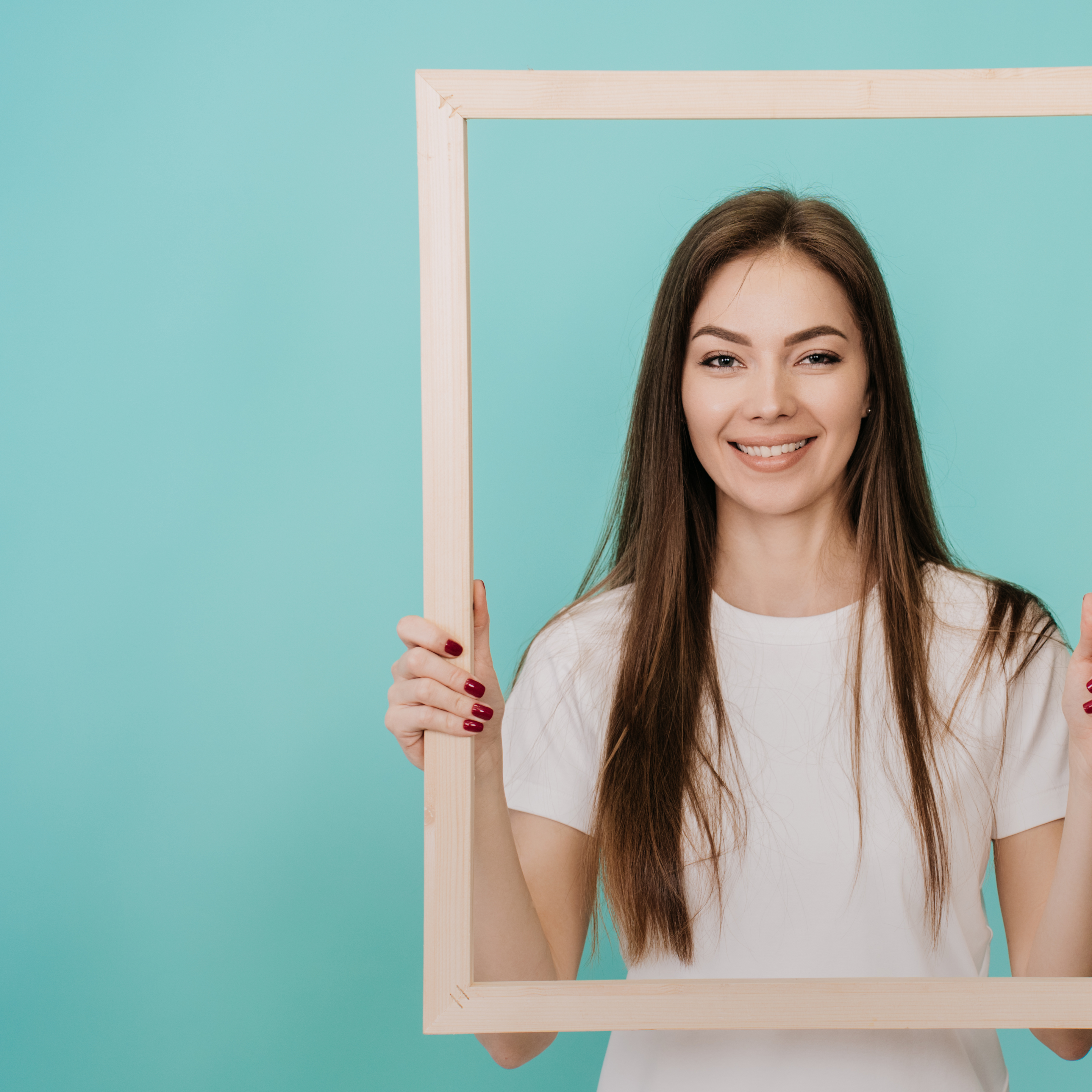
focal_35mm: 102
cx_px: 835
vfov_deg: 17.1
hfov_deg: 17.0
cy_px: 558
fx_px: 3640
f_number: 4
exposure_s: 1/200
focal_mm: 75
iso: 500
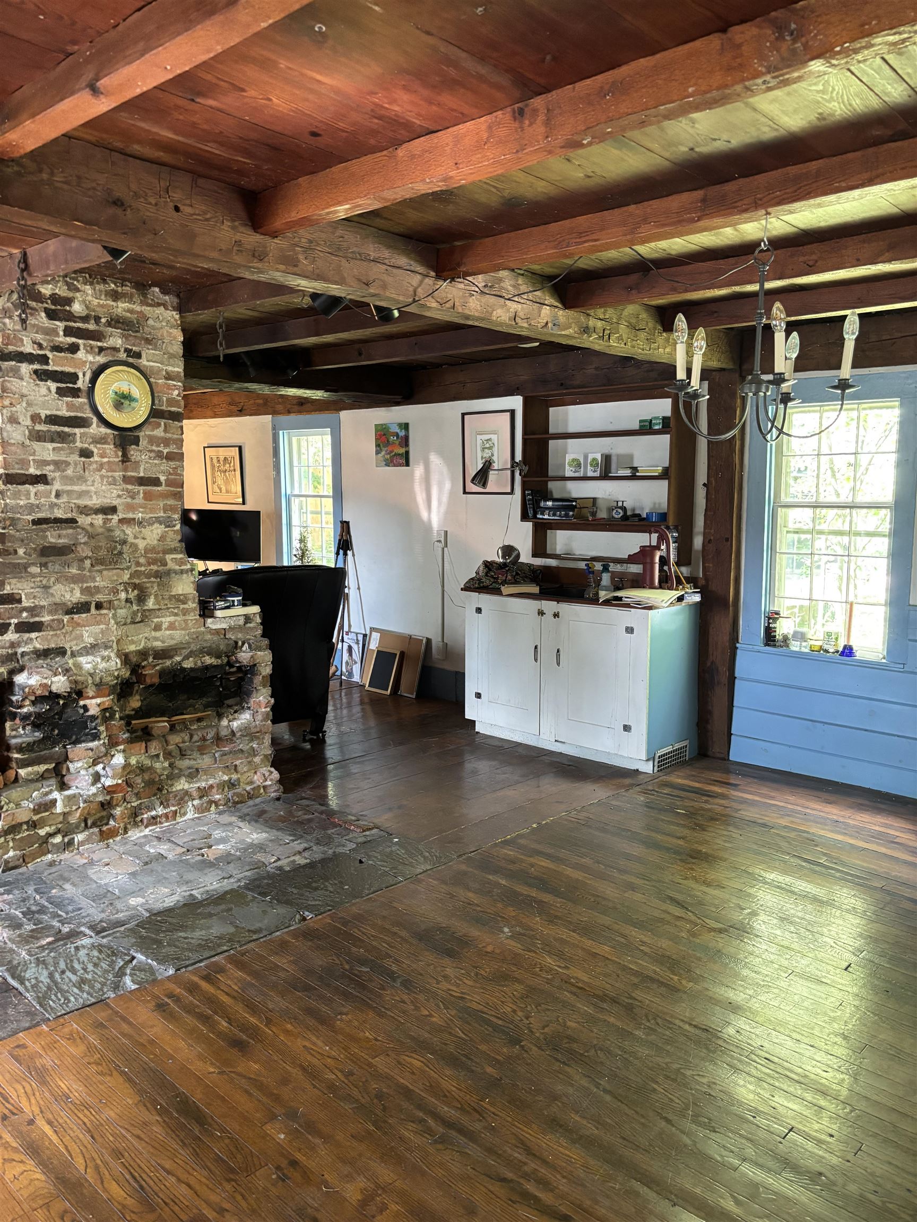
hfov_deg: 53.1
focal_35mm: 26
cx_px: 458
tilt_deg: -4.5
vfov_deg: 67.3
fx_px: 918
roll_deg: -1.2
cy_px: 611
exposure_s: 1/60
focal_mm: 5.96
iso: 500
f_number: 1.6
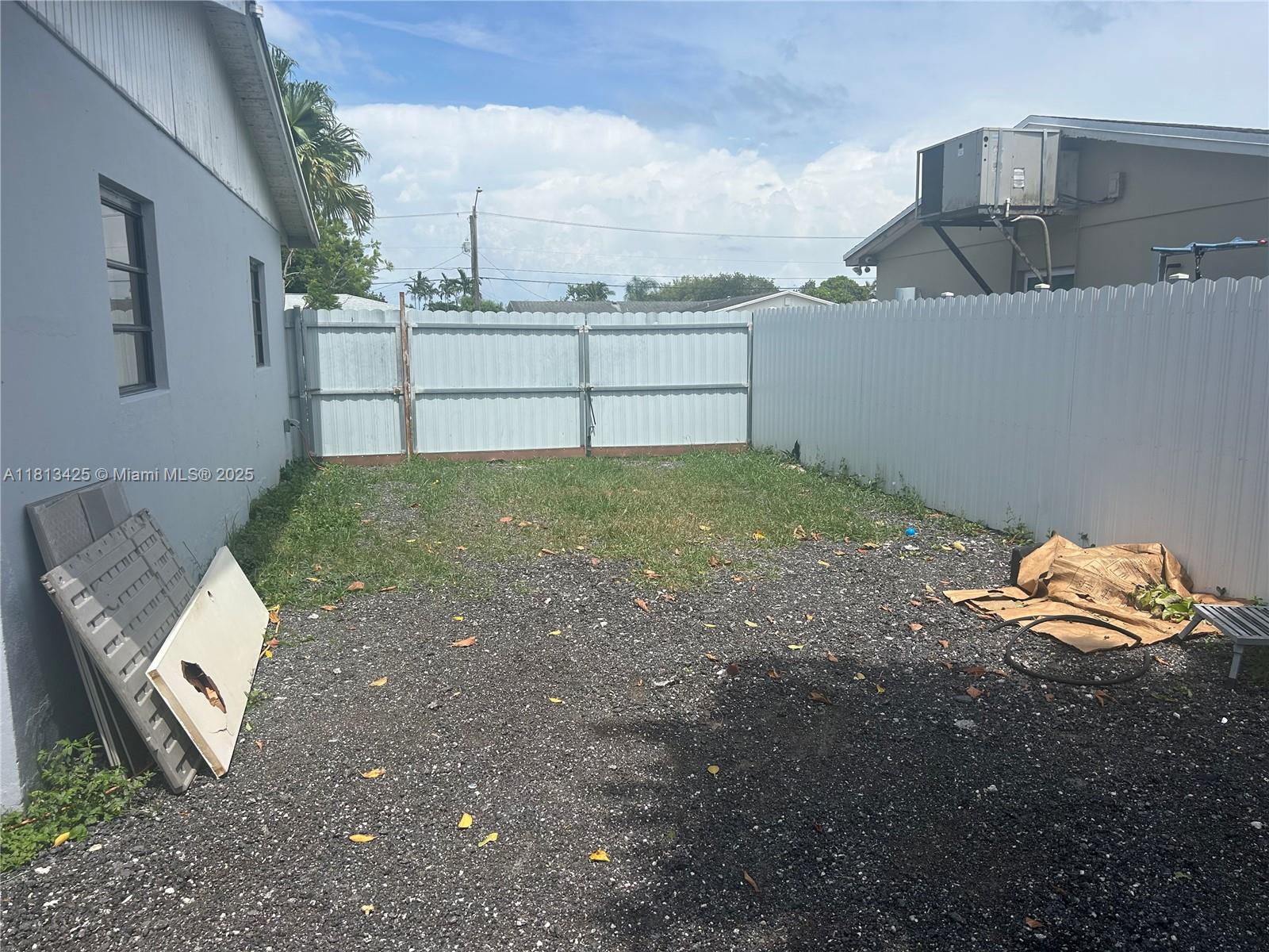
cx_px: 634
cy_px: 476
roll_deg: +0.6
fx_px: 953
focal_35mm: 26
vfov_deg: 53.1
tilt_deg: -9.0
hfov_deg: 67.3
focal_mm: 5.7
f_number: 1.5
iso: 50
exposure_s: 1/5319
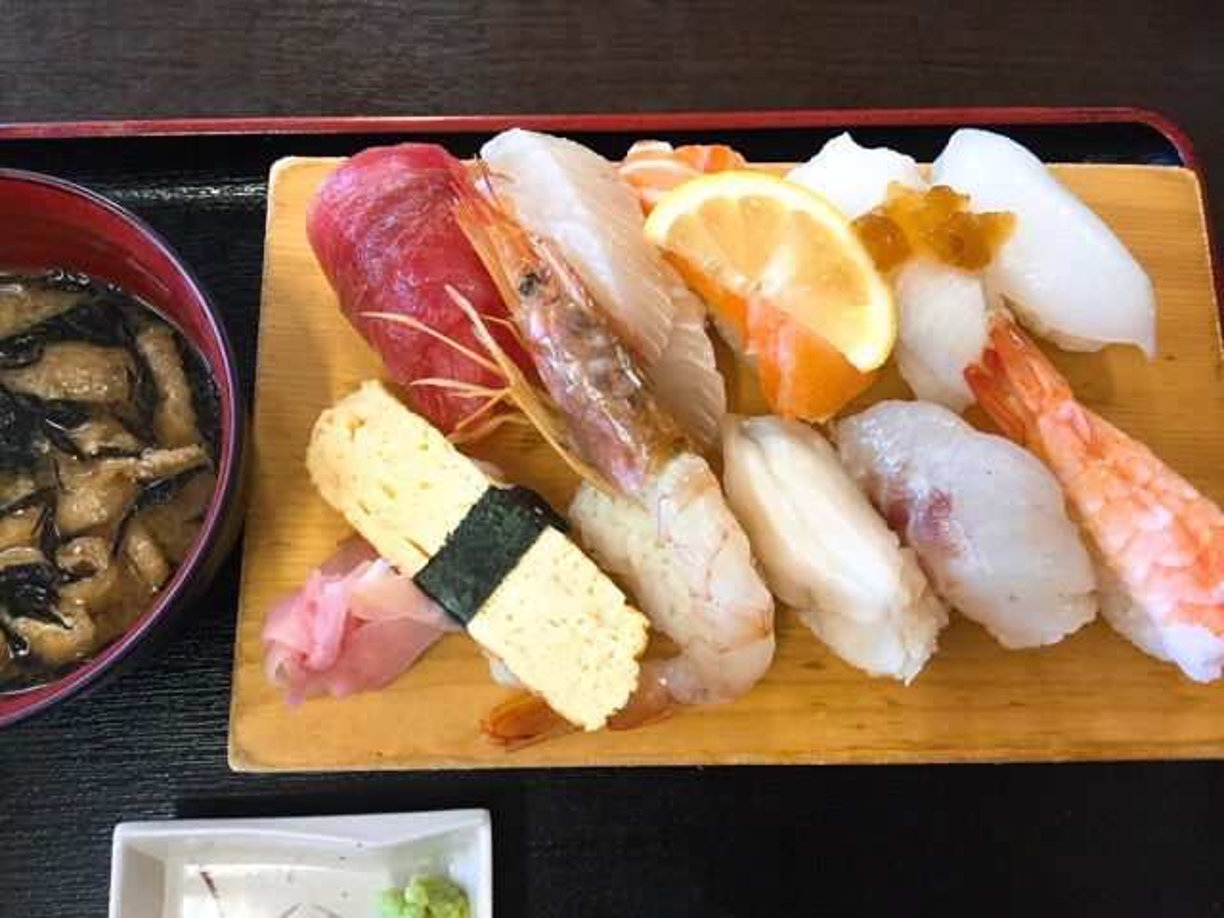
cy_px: 459
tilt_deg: -77.0
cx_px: 612
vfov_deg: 45.4
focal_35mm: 31
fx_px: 1096
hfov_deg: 58.4
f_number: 2.4
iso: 160
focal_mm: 3.3
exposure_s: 1/30
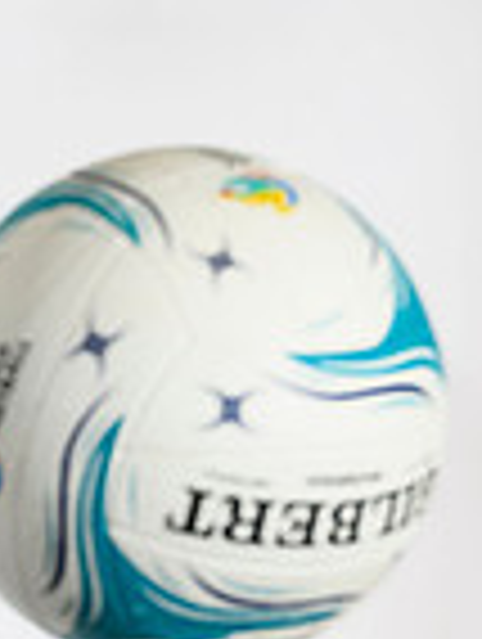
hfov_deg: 2.7
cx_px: -804
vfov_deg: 3.6
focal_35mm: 551
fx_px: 10199
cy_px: 750
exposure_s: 1/160
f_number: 5
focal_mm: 120
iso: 320
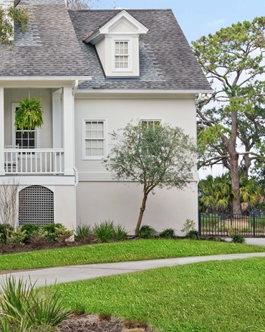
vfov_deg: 19.3
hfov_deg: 14.6
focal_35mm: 99
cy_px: 121
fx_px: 971
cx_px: -116
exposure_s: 1/15
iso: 200
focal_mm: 45
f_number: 10
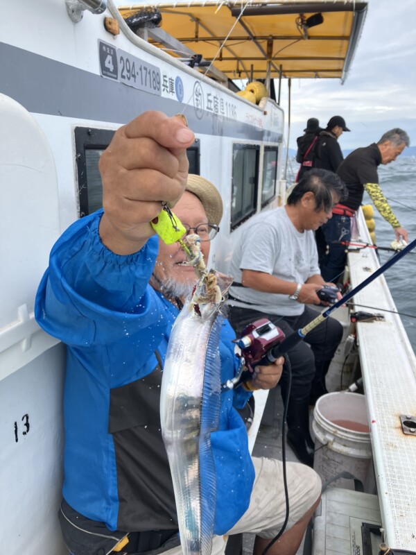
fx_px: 449
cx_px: 208
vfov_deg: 63.4
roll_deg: -0.9
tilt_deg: -10.8
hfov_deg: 49.7
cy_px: 278
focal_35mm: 28
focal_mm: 3.99
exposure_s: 1/486
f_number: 1.8
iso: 32
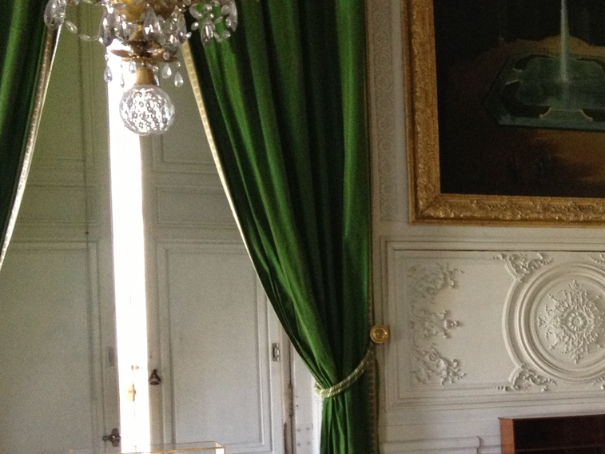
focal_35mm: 74
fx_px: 1294
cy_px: 373
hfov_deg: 24.8
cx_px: 635
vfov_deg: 19.7
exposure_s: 1/20
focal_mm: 4.28
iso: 250
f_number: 2.4
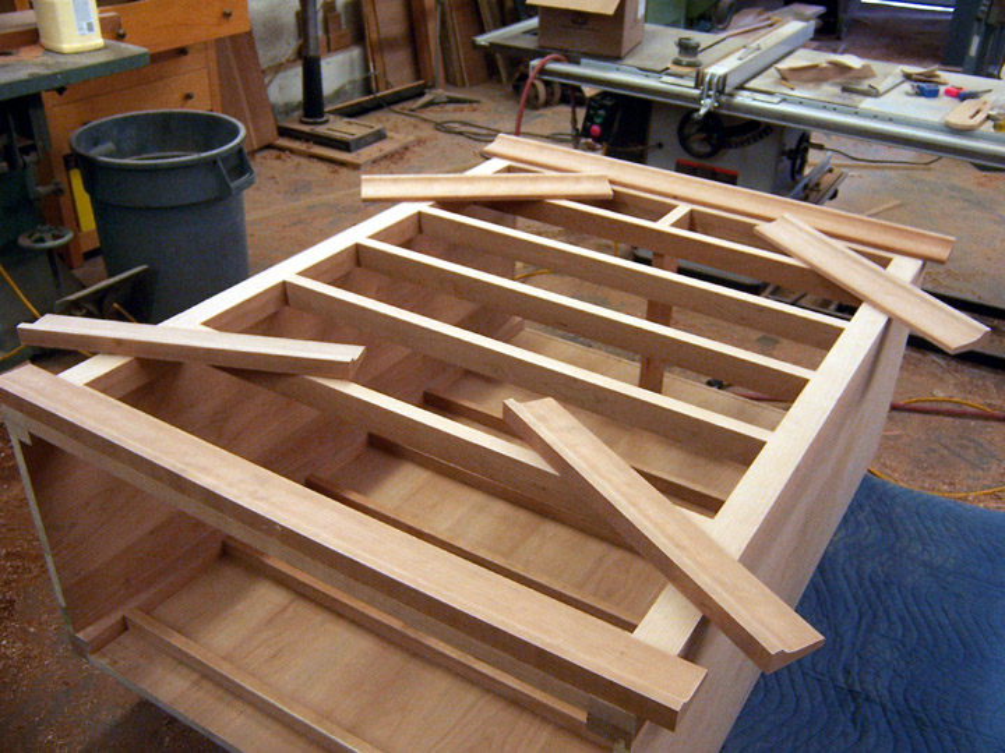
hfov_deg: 55.4
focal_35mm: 33
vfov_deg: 42.9
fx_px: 958
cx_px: 502
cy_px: 376
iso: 140
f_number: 3.4
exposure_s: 1/20
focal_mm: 5.5
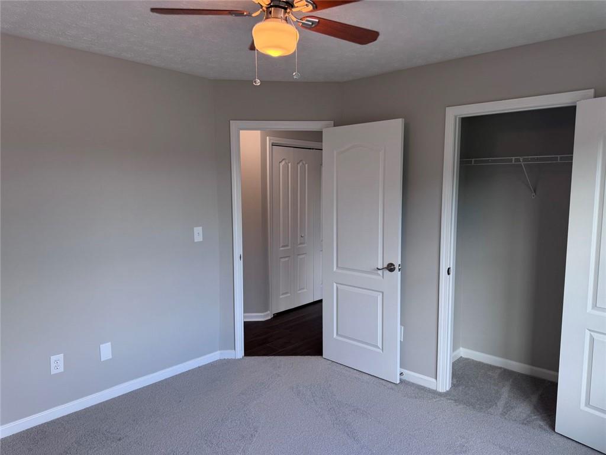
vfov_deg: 56.8
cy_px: 228
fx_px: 420
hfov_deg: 71.6
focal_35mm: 24
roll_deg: +0.4
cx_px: 303
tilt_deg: -7.3
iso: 100
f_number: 1.78
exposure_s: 1/141
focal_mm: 6.76
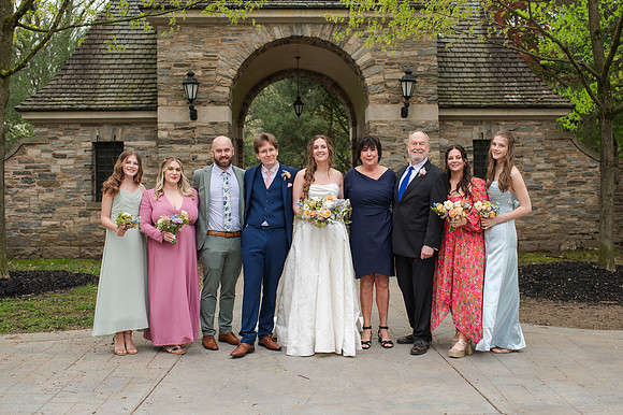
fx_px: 723
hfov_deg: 46.6
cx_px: 324
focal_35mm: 42
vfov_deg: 32.0
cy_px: 207
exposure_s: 1/320
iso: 160
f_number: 3.2
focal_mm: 35
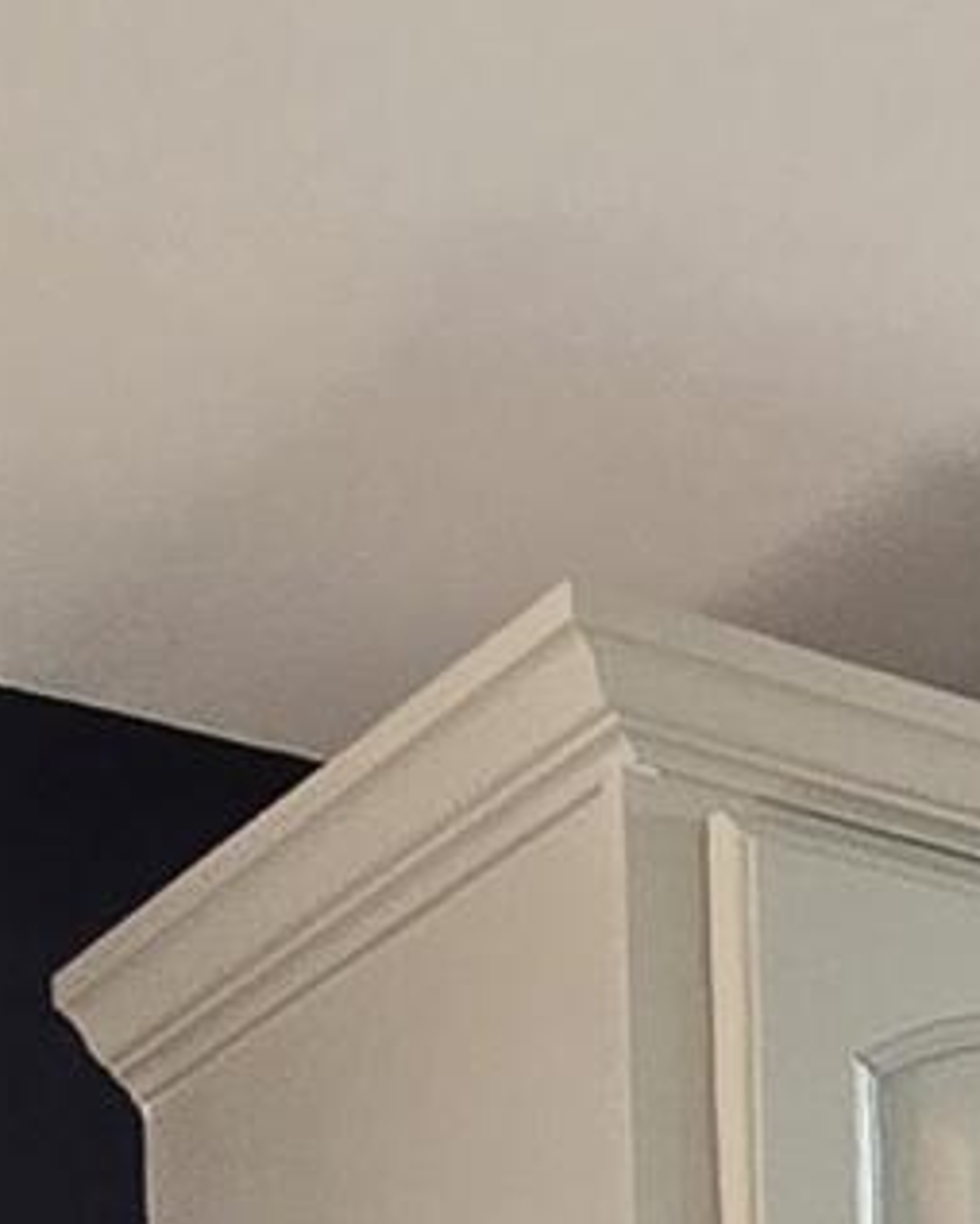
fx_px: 4346
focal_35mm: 120
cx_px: 3604
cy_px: 3012
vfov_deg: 12.4
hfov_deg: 8.5
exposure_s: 1/60
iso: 160
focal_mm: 2.2
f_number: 2.2
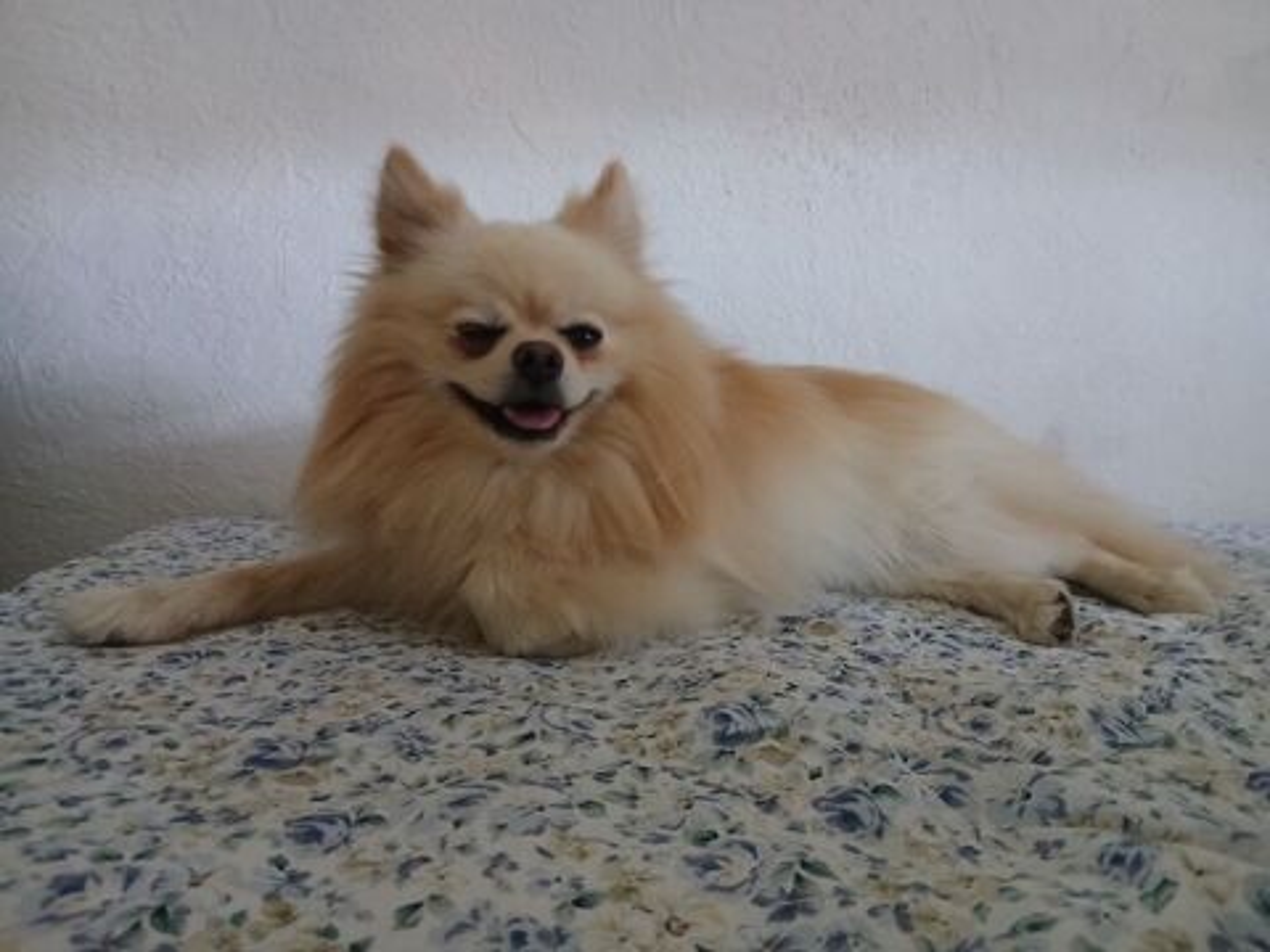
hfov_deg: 67.3
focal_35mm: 26
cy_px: 476
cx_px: 635
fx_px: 954
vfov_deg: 53.1
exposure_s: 1/16.7
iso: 1000
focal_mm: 3.98
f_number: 1.8
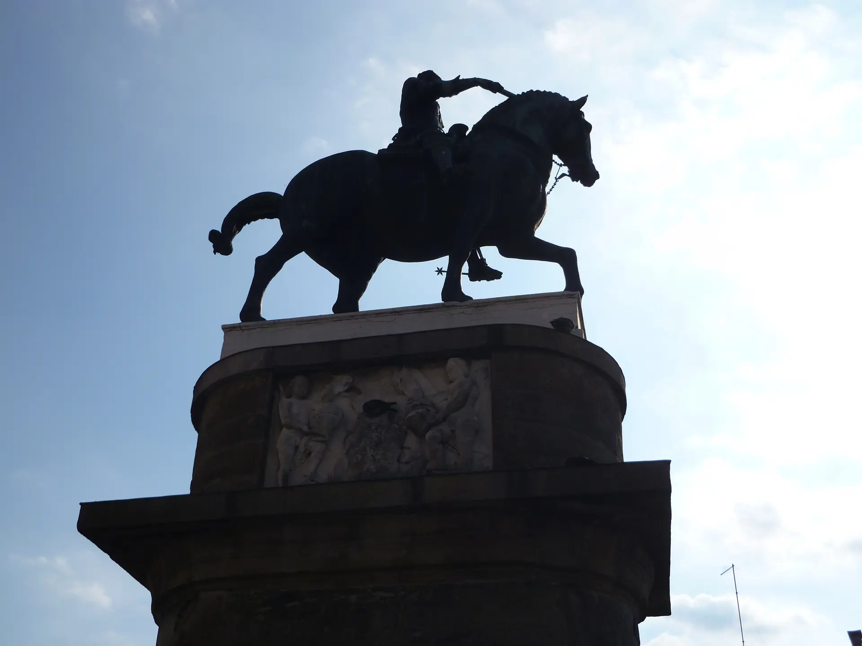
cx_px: 431
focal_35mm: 41
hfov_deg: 45.8
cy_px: 323
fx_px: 1021
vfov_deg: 35.1
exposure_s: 1/200
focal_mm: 7.4
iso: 80
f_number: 11
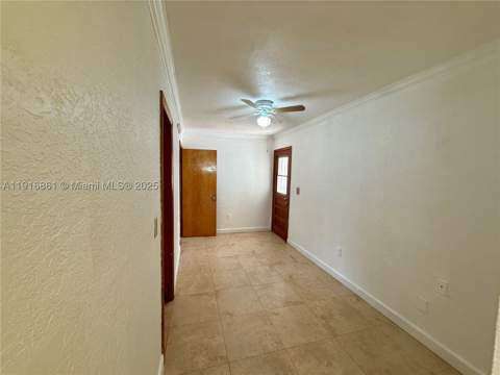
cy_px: 188
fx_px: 202
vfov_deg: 85.7
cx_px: 250
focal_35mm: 14
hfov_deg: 102.1
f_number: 2.2
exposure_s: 1/120
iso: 200
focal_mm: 2.22
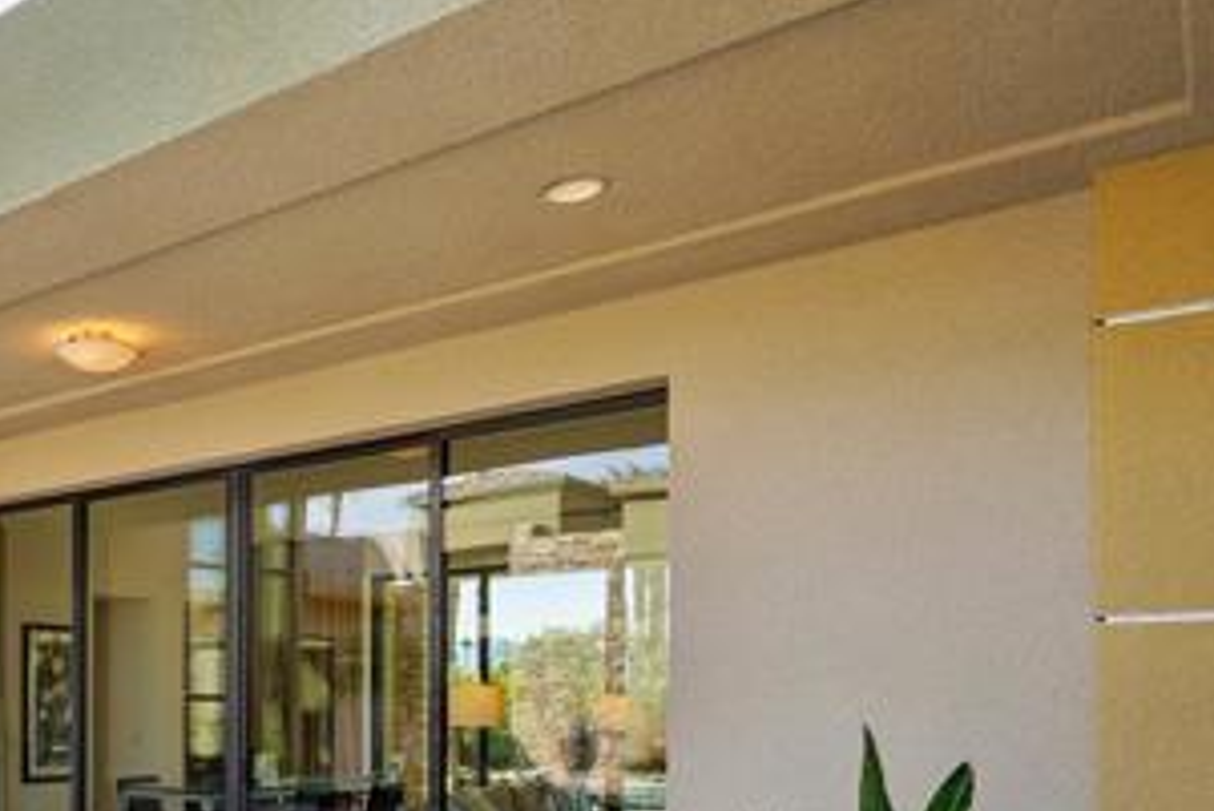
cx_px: 52
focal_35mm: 34
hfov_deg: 48.0
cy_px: 720
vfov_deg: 36.6
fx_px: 1147
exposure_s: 1/30
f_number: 8
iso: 125
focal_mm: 16
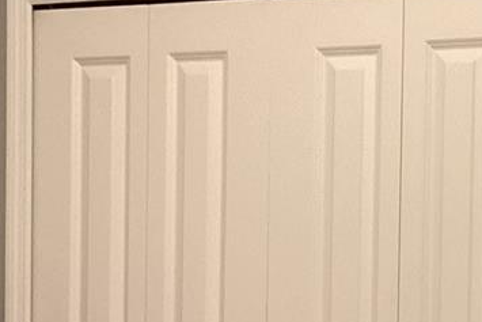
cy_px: 321
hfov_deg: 18.4
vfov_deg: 12.4
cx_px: 458
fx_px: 1460
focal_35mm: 109
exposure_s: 1/30
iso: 400
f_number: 2.4
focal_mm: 3.3
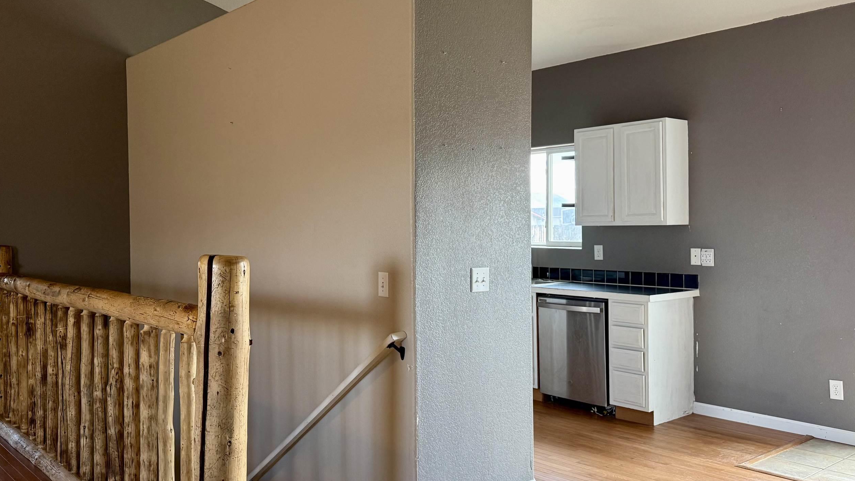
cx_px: 352
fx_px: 725
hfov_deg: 60.6
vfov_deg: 36.7
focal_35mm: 32
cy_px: 232
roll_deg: -0.4
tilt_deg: -0.8
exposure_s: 1/120
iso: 250
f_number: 1.78
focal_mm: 6.76
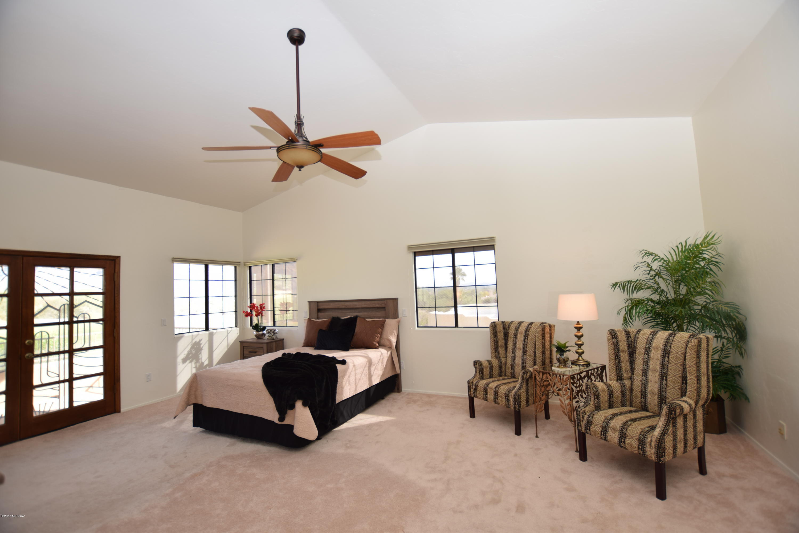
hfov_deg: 100.4
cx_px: 400
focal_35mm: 15
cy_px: 266
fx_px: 333
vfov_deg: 77.3
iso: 100
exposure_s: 1/80
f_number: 4
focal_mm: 10
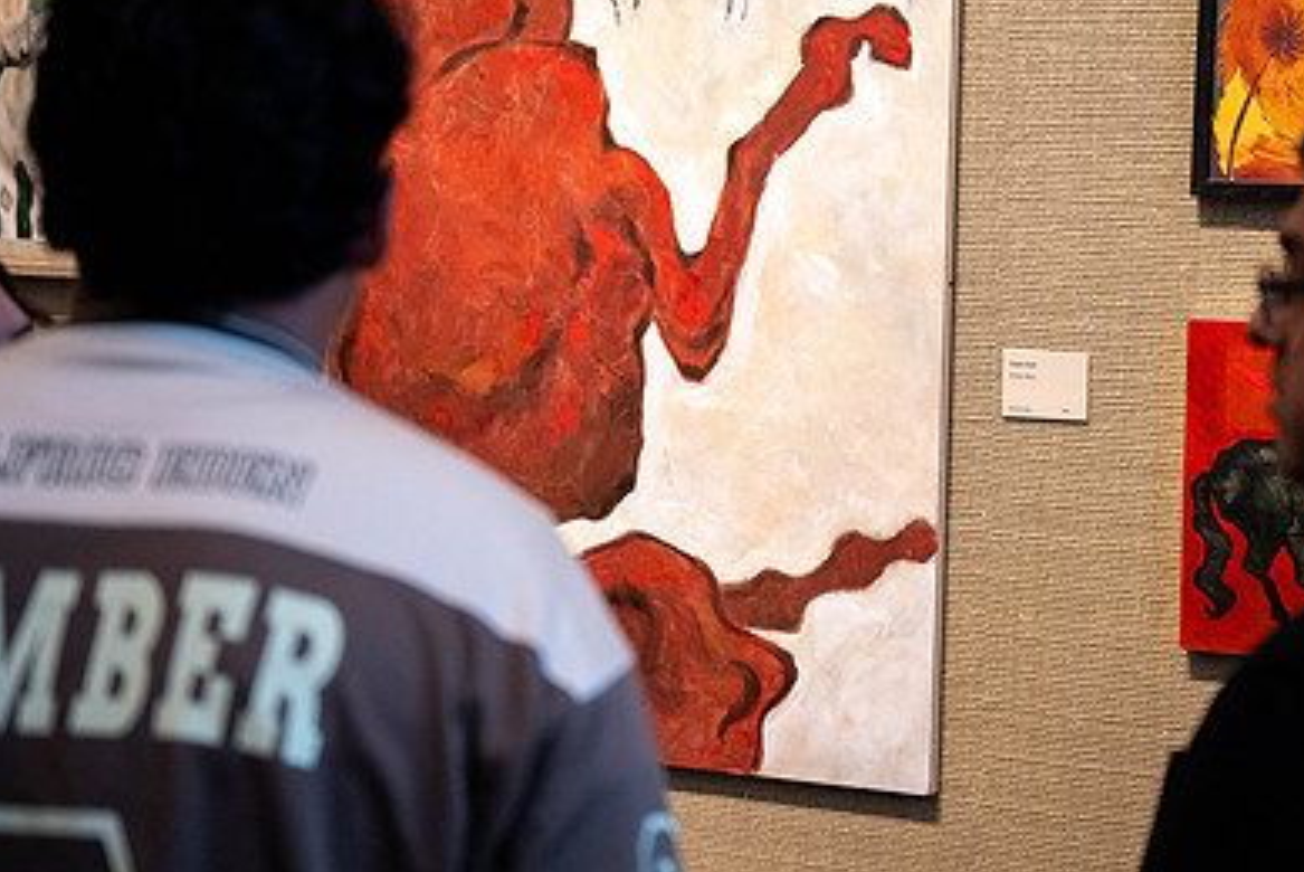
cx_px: 825
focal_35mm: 76
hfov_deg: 26.5
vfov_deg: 18.0
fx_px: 2755
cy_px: 397
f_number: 2.8
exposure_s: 1/250
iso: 5000
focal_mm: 51
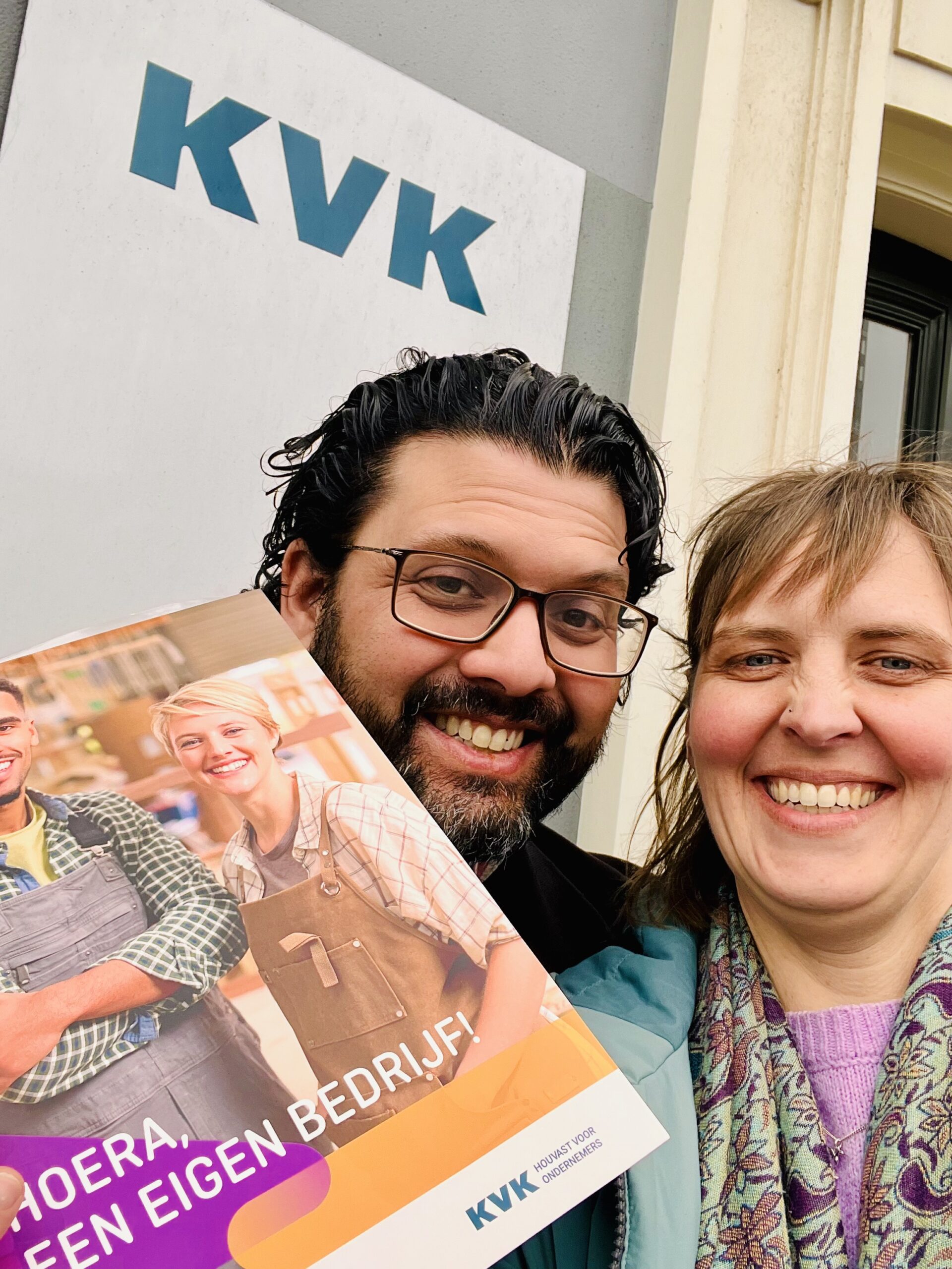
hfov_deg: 46.8
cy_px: 634
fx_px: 1100
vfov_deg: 60.0
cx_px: 476
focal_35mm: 30
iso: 50
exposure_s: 1/121
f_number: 2.2
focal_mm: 2.71
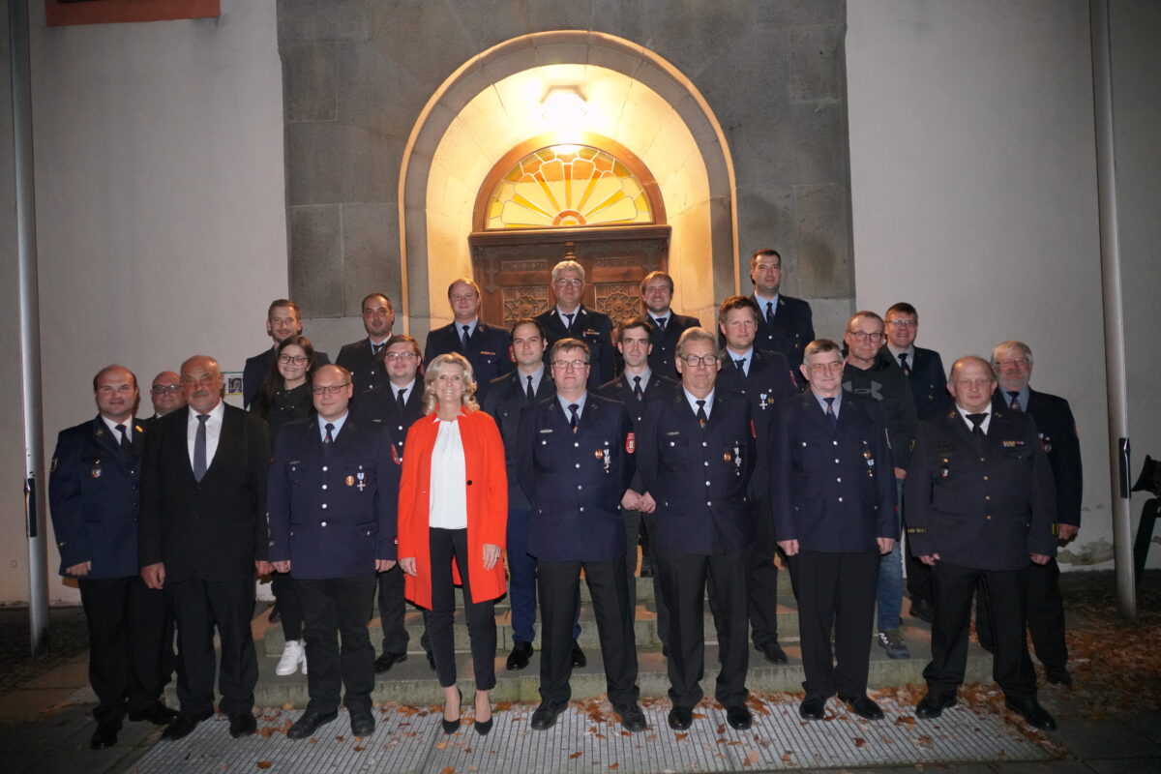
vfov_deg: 53.1
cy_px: 387
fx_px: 774
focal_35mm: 24
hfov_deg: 73.7
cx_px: 580
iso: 6400
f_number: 3.5
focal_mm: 24
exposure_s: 1/60
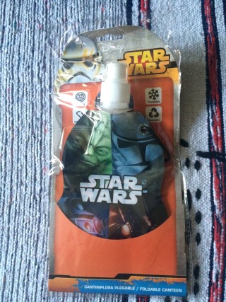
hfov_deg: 48.2
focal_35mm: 29
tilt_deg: -82.3
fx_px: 253
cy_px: 151
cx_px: 113
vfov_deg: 61.7
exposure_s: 1/17
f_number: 2.2
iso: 320
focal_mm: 4.15
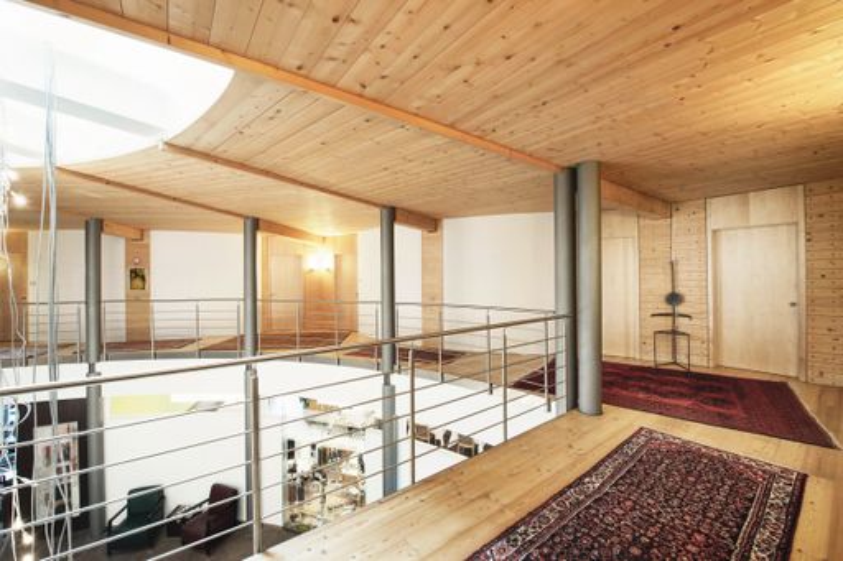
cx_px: 422
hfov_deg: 104.3
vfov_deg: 81.2
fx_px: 328
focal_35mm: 14
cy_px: 280
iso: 400
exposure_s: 1.6
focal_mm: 14
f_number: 9
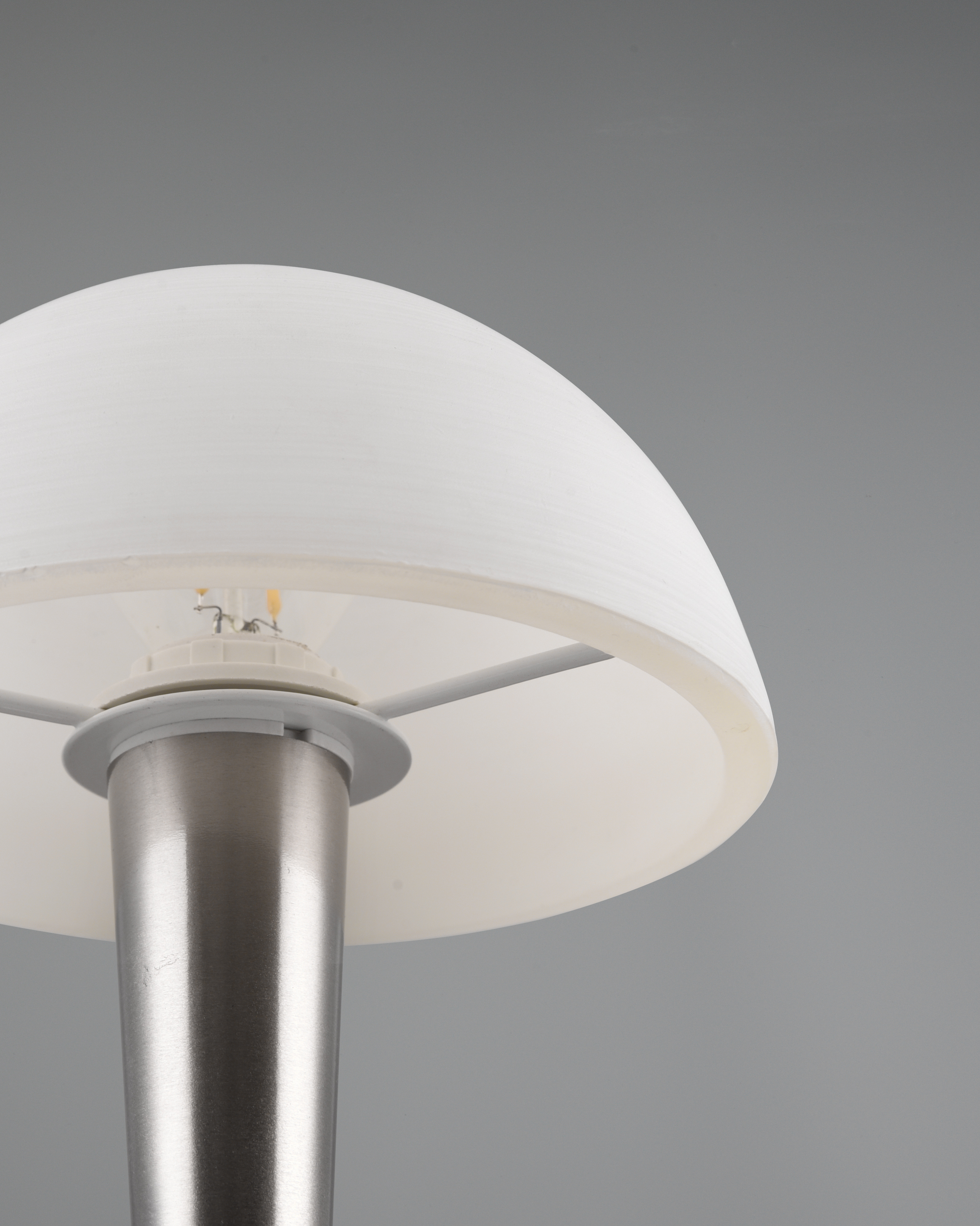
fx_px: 3336
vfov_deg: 20.8
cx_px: 233
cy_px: 611
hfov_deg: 16.6
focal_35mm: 92
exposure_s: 1/8
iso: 100
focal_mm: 65
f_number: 13
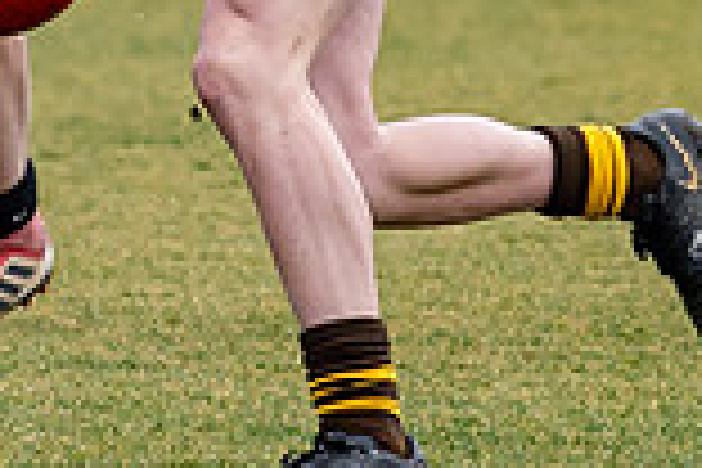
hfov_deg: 0.8
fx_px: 48785
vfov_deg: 0.5
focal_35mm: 2502
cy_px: -355
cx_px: 165
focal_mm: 200
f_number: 3.5
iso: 280
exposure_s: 1/1000
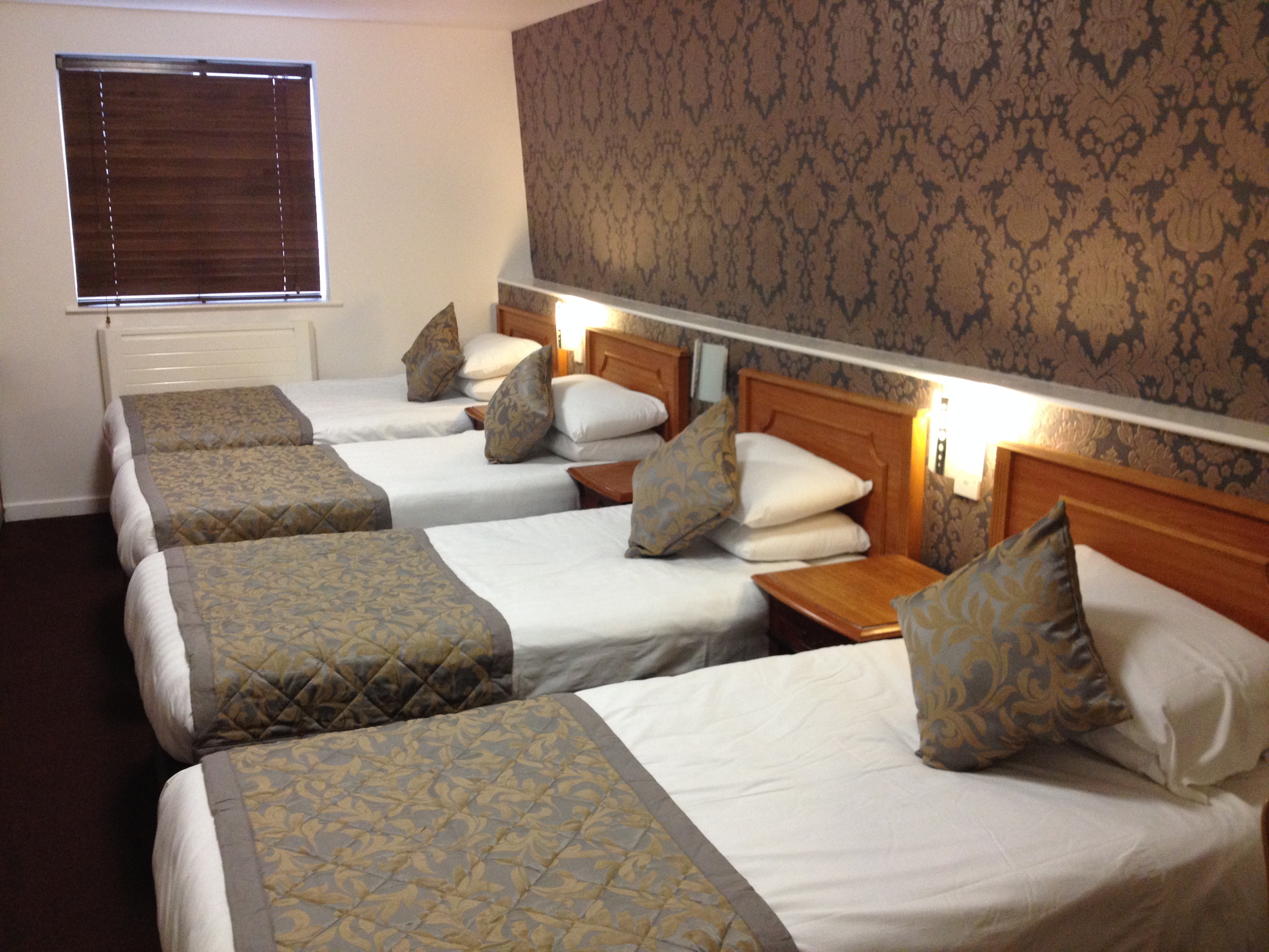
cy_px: 476
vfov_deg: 40.7
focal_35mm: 35
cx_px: 634
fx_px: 1283
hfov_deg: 52.6
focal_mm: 4.28
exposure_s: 1/20
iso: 200
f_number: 2.4
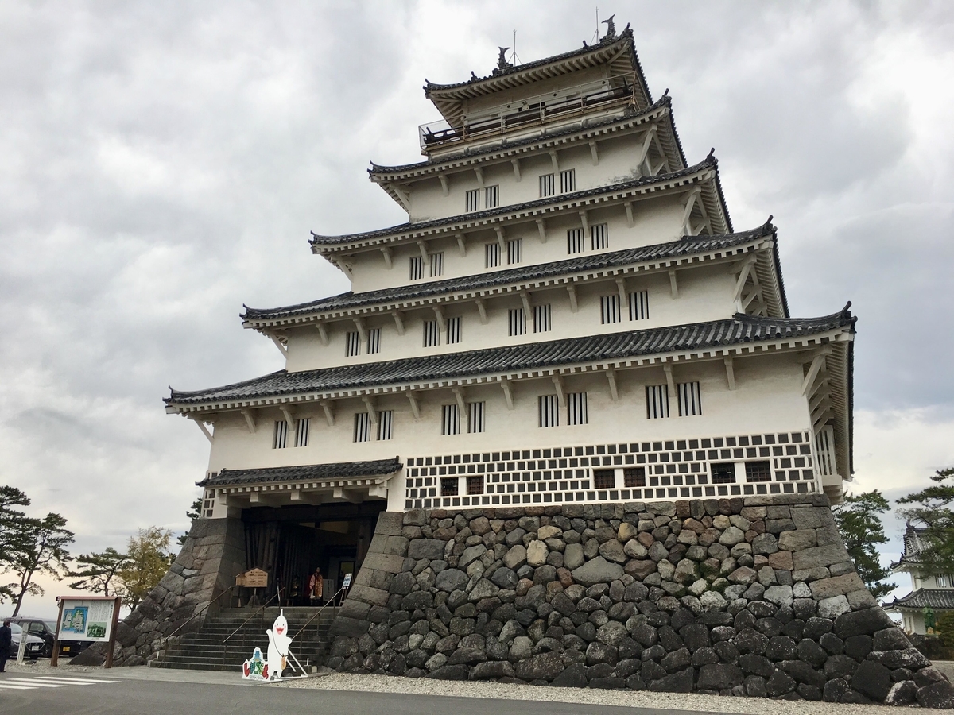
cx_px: 477
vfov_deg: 48.2
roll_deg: -1.4
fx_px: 799
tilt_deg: +19.2
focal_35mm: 29
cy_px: 358
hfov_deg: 61.7
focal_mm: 4.15
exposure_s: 1/240
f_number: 2.2
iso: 25
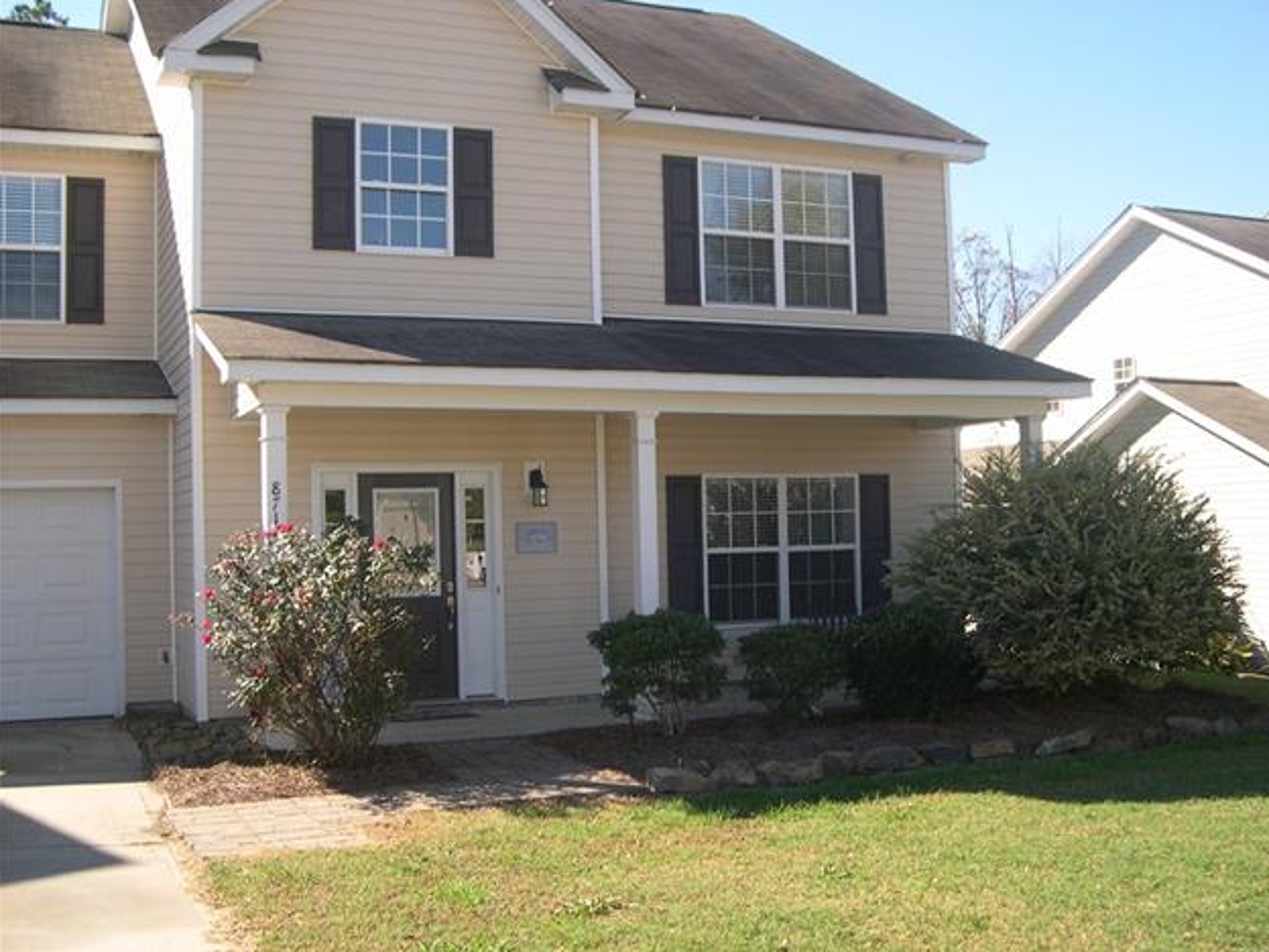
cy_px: 484
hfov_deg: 47.9
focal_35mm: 39
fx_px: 1430
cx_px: 649
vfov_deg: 36.8
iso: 100
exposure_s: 1/483
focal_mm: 8
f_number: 2.8
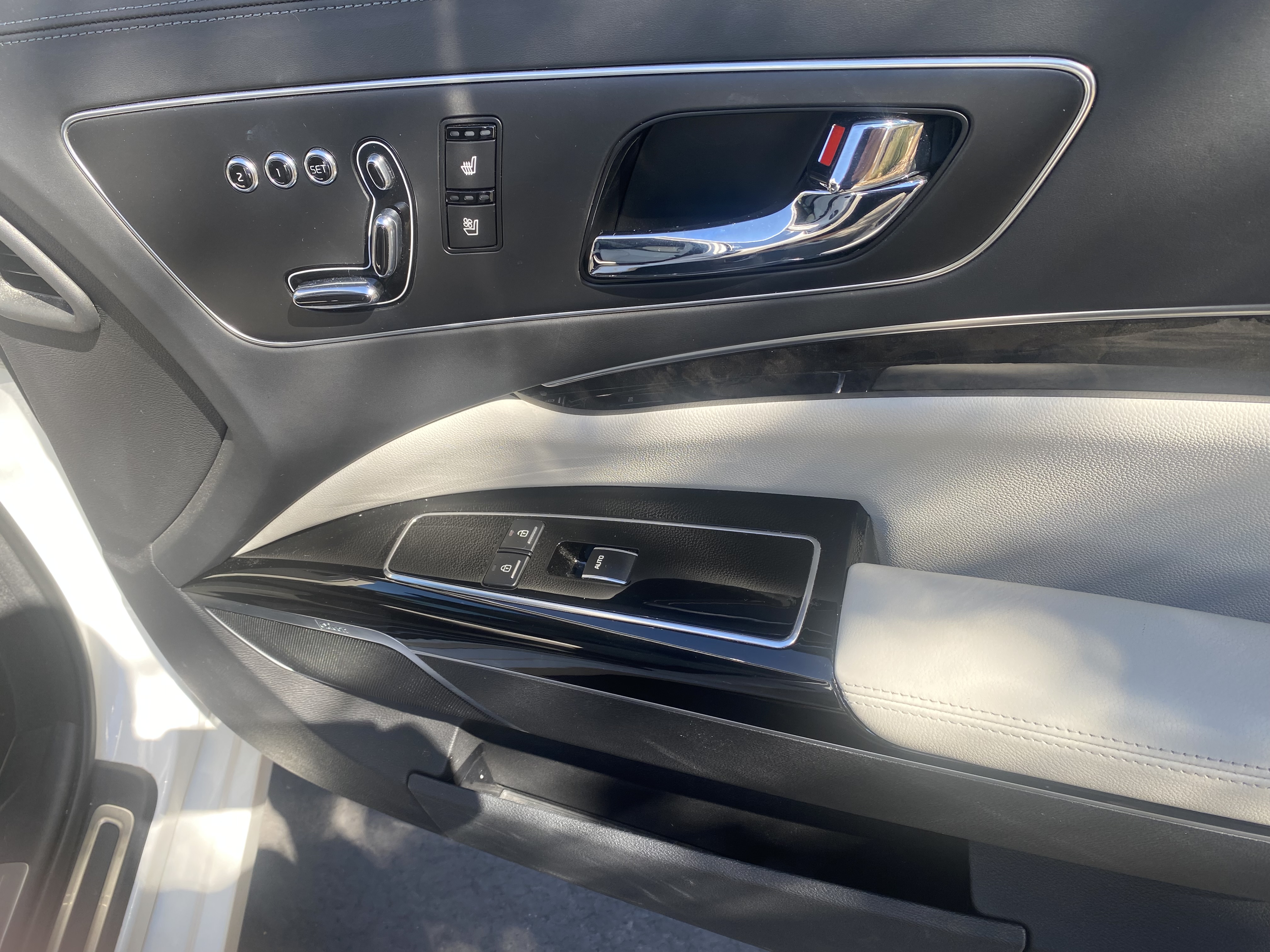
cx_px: 635
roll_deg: +7.2
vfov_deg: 53.1
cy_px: 476
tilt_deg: -40.4
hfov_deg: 67.3
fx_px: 954
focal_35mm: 26
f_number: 1.8
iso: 32
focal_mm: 4.25
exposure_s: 1/362
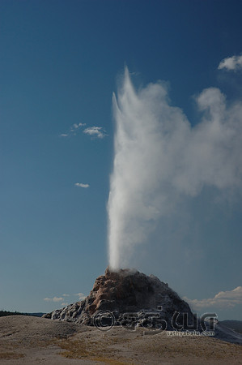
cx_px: 121
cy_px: 182
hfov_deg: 16.5
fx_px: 834
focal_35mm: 82
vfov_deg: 24.6
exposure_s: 1/320
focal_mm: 55
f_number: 9
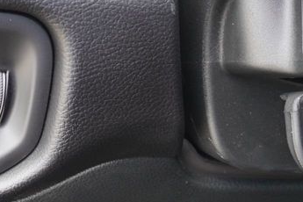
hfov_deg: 20.4
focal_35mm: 98
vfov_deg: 14.0
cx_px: 27
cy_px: 101
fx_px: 825
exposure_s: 1/60
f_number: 4
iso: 400
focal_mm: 22
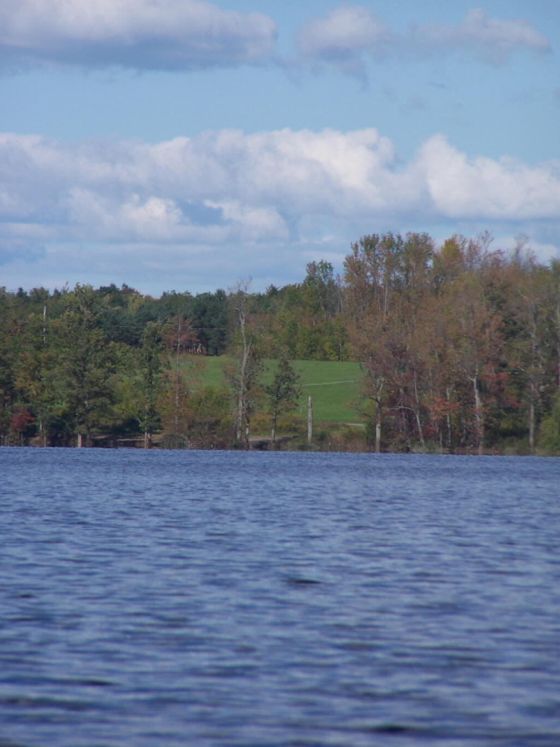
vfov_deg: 5.4
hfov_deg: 4.0
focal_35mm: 368
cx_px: 280
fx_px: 7937
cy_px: 373
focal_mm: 60.8
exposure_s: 1/800
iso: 80
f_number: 5
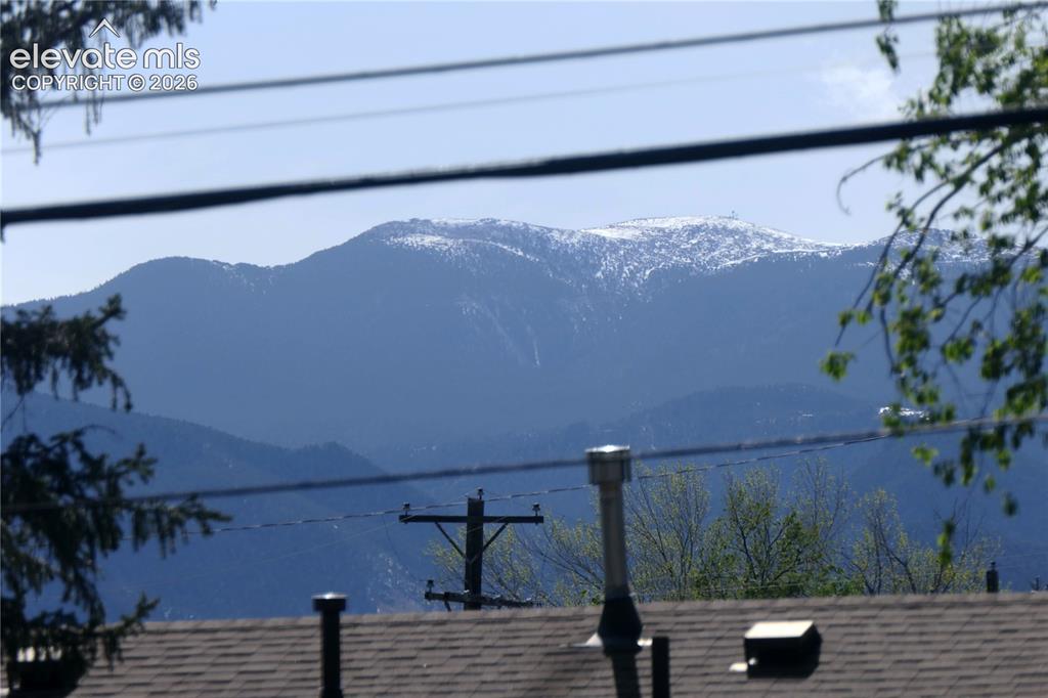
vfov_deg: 4.3
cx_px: 524
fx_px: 9312
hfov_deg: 6.4
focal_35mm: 320
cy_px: 349
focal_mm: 117.4
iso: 125
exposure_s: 1/1300
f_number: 4.5
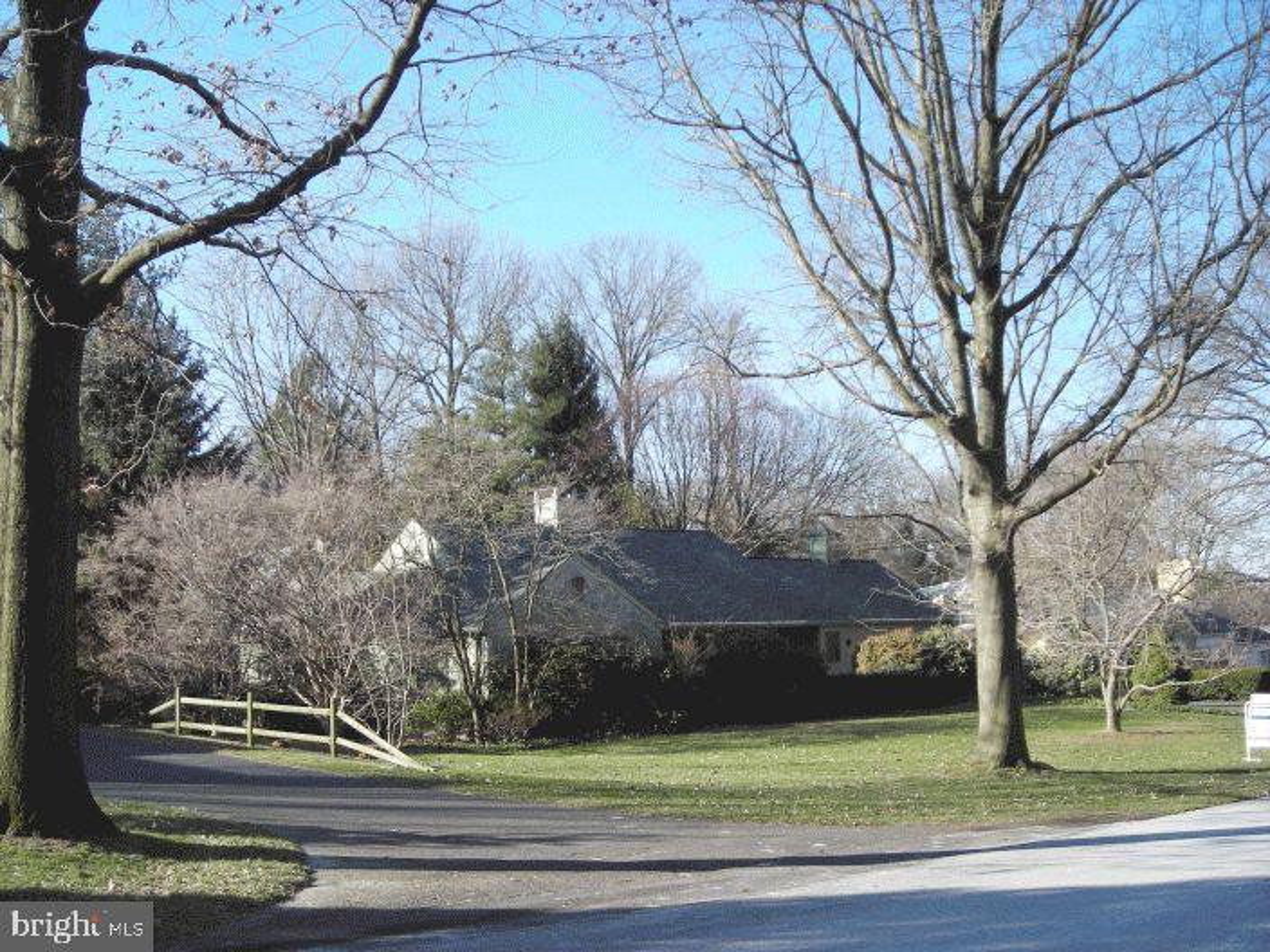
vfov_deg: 37.7
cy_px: 476
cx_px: 635
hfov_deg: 49.0
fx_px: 1394
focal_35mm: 38
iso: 50
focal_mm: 6.3
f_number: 3.2
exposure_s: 1/322
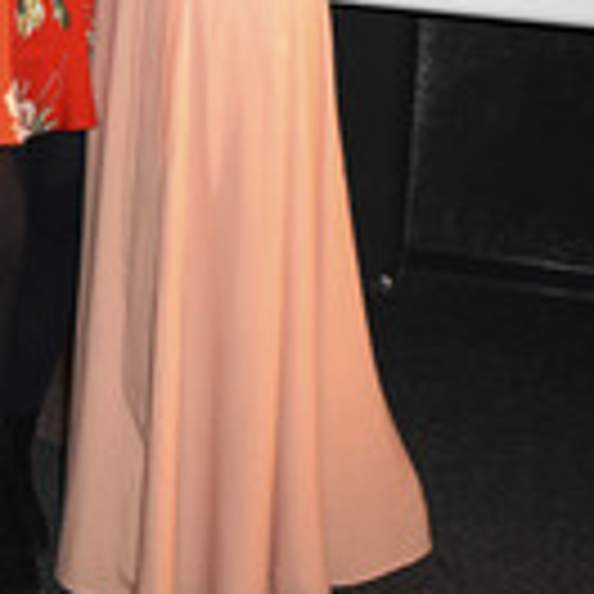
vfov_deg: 17.6
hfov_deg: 16.7
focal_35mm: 96
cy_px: -22
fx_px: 1864
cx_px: -245
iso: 1600
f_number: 4.5
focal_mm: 22
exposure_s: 1/100
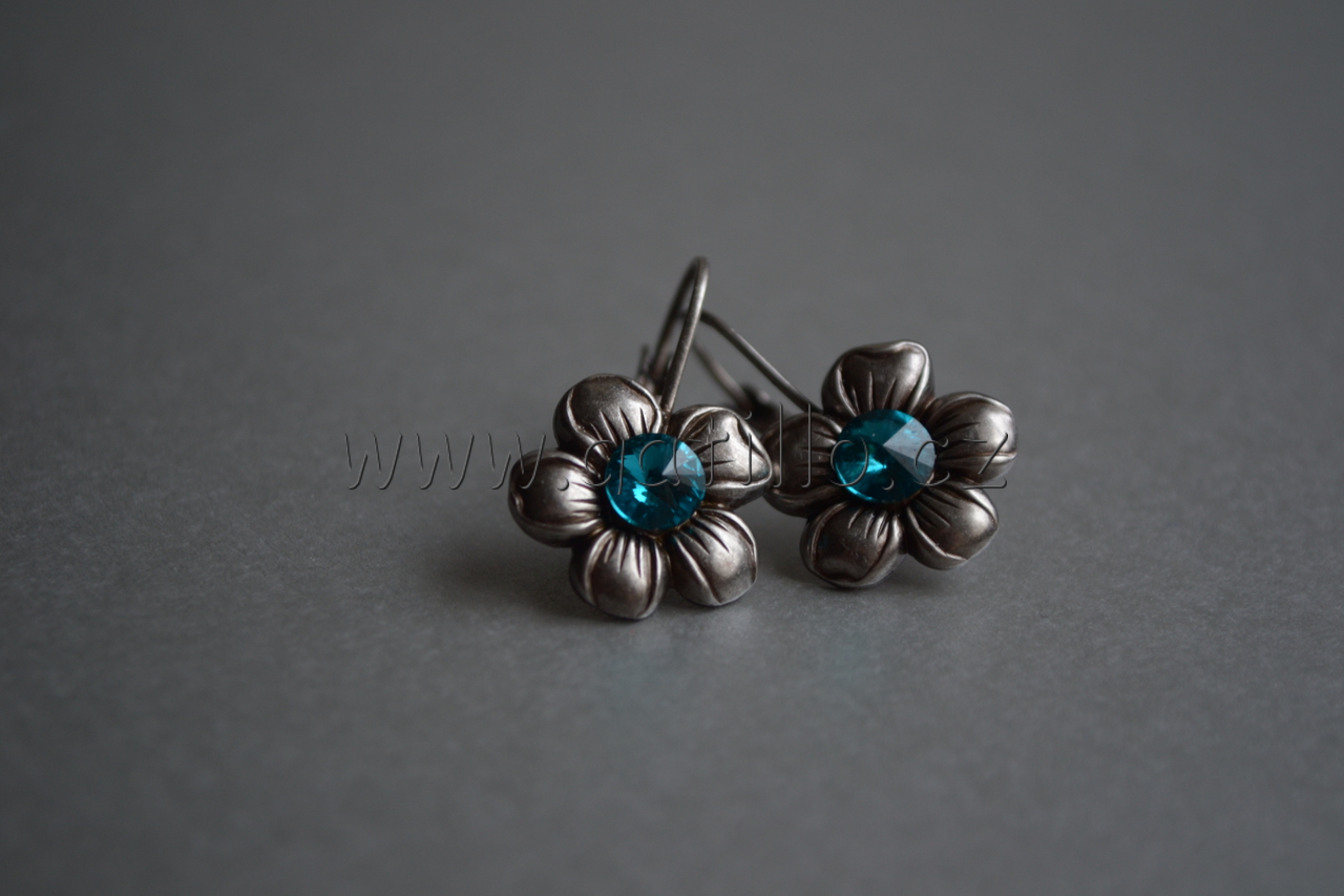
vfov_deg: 16.5
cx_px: 672
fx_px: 3079
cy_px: 448
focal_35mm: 82
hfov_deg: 24.6
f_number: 5.6
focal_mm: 55
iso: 200
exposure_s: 1/50
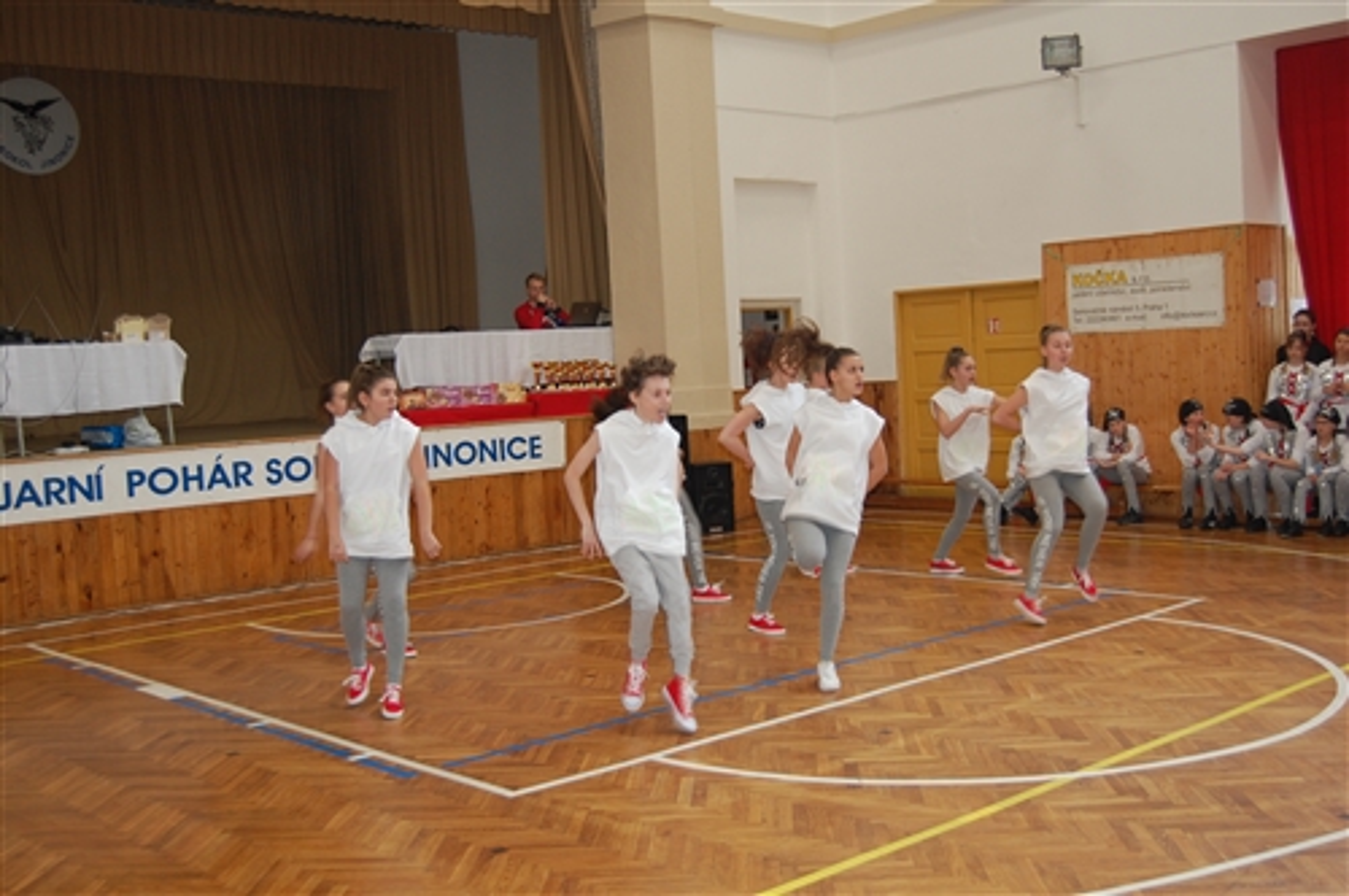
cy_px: 448
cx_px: 674
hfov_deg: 49.6
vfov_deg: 34.1
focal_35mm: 39
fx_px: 1460
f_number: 4.2
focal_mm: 26
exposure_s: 1/60
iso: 400
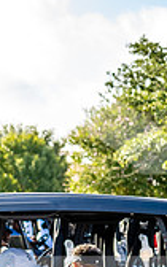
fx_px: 1063
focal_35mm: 146
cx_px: 26
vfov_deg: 14.2
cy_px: 215
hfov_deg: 9.0
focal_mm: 35
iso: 50
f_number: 2.5
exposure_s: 1/640
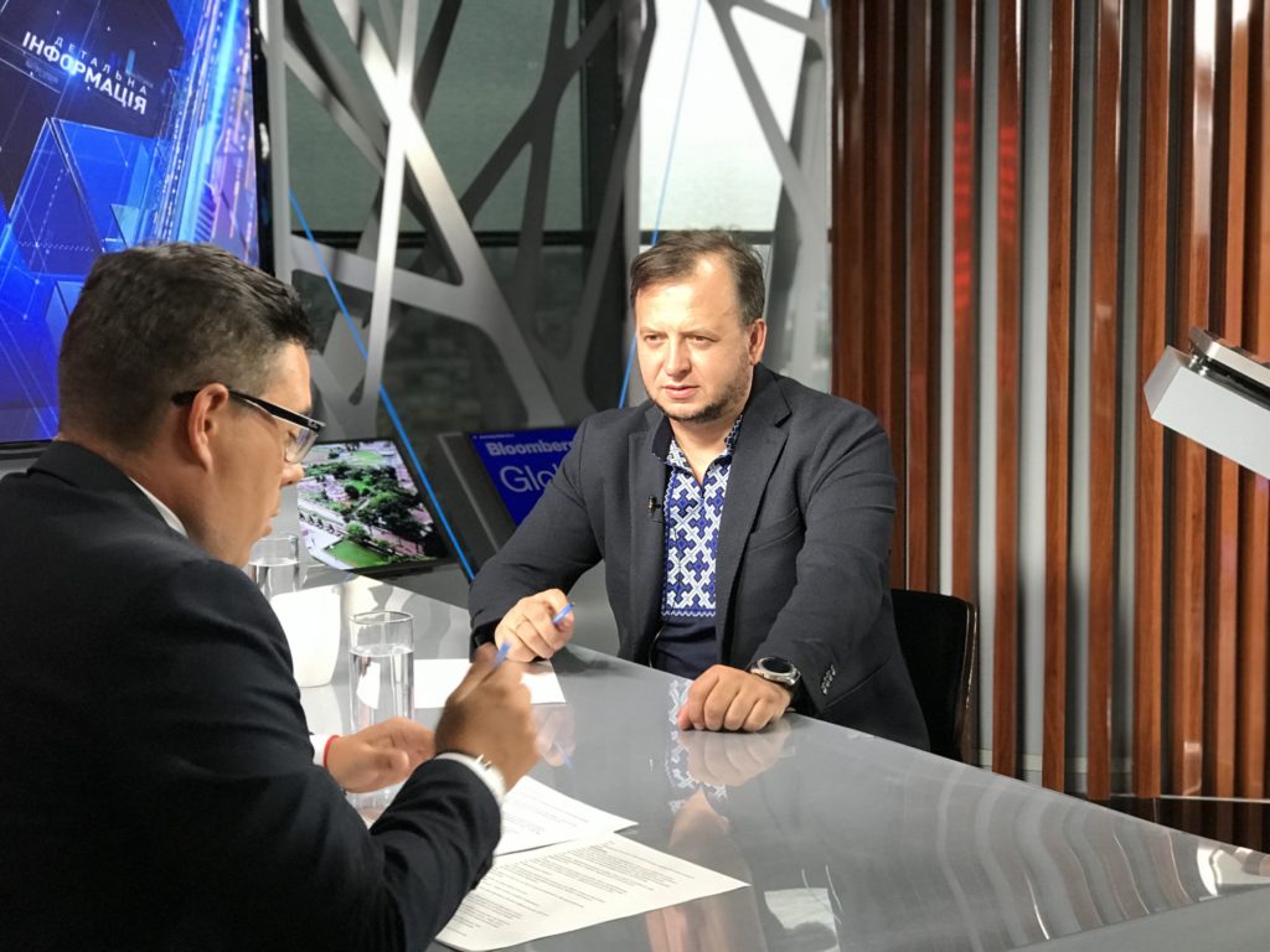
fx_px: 2091
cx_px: 635
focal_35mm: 57
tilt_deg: -6.5
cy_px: 476
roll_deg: +0.6
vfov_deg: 25.7
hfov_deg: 33.8
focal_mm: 6.6
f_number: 2.8
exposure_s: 1/63
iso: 320
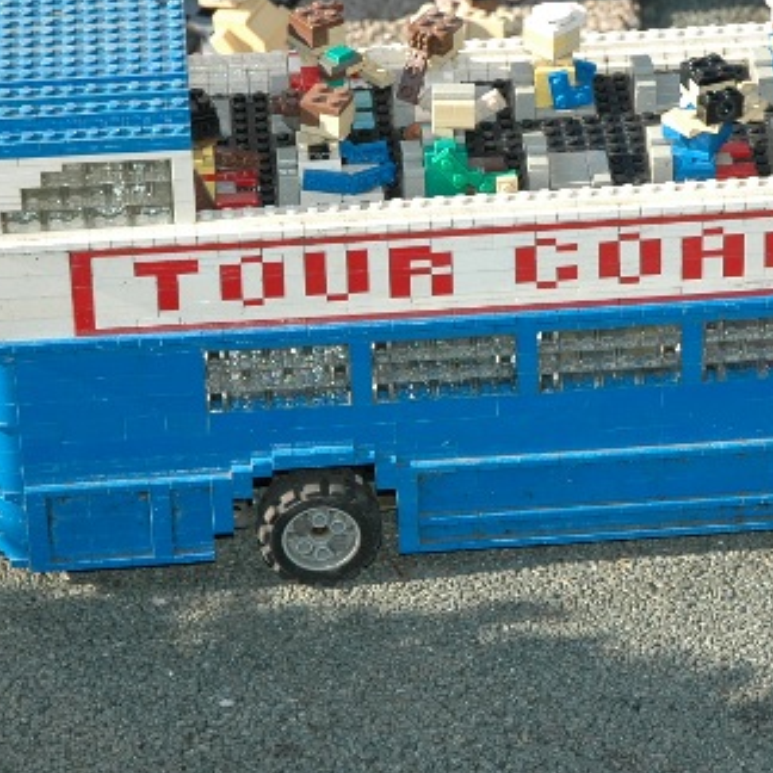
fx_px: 4372
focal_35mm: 173
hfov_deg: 10.1
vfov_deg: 10.1
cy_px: 224
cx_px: 534
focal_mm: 55
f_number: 4.5
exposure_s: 1/500
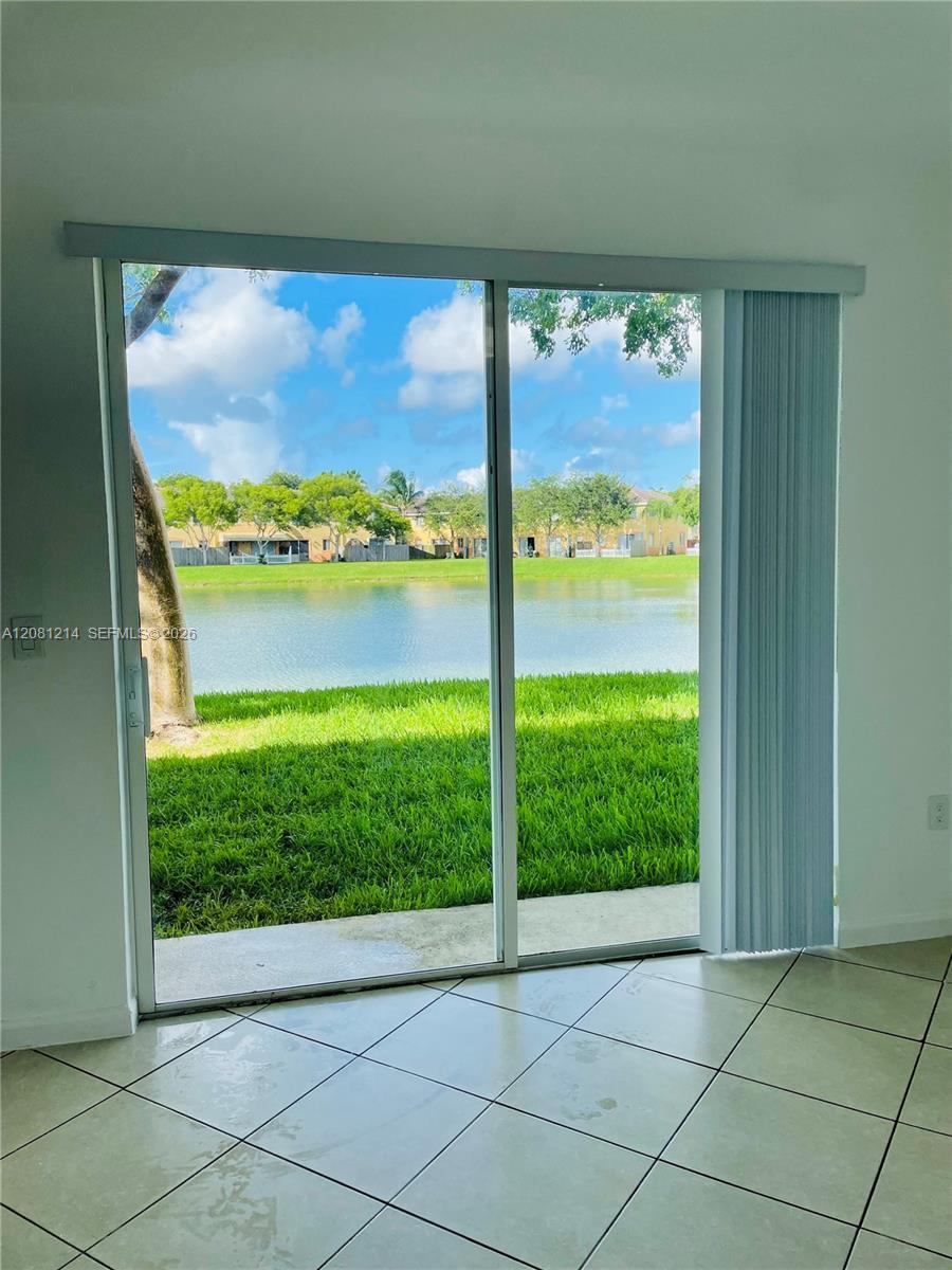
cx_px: 476
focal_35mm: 26
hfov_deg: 53.1
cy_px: 635
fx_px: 953
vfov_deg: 67.3
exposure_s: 1/1350
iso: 32
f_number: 1.6
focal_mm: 4.2
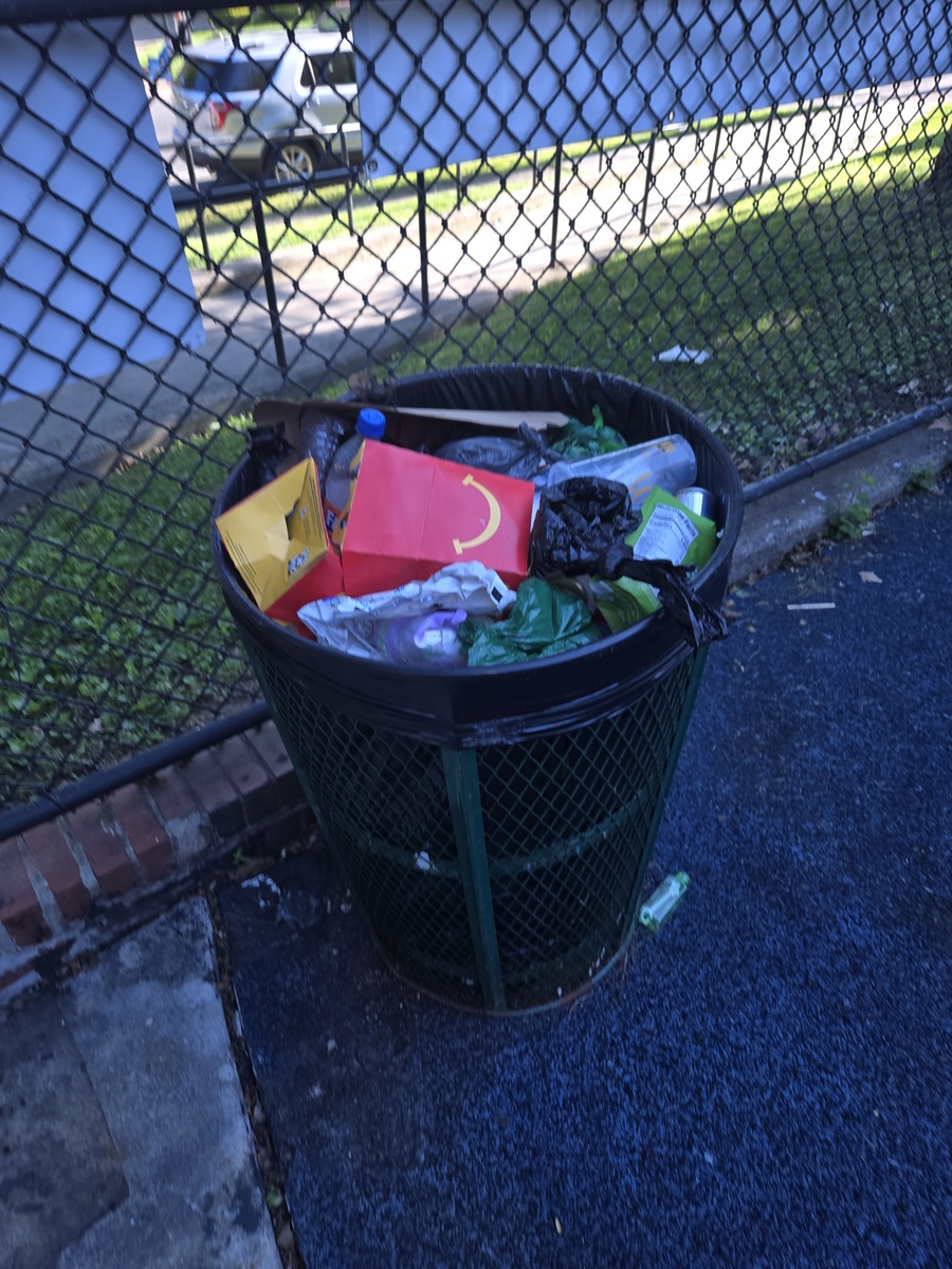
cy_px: 634
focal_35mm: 23
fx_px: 843
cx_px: 476
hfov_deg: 58.9
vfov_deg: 73.9
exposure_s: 1/150
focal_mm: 5.4
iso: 25
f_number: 1.8
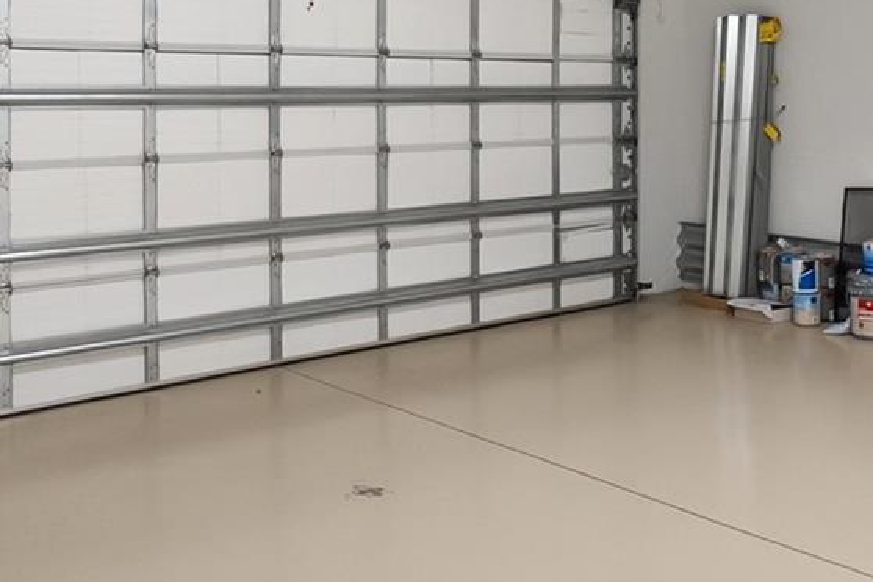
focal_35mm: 43
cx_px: 701
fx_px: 1043
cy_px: 174
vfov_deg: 30.8
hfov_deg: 43.3
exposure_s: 1/45
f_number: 4
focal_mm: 10
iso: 2000
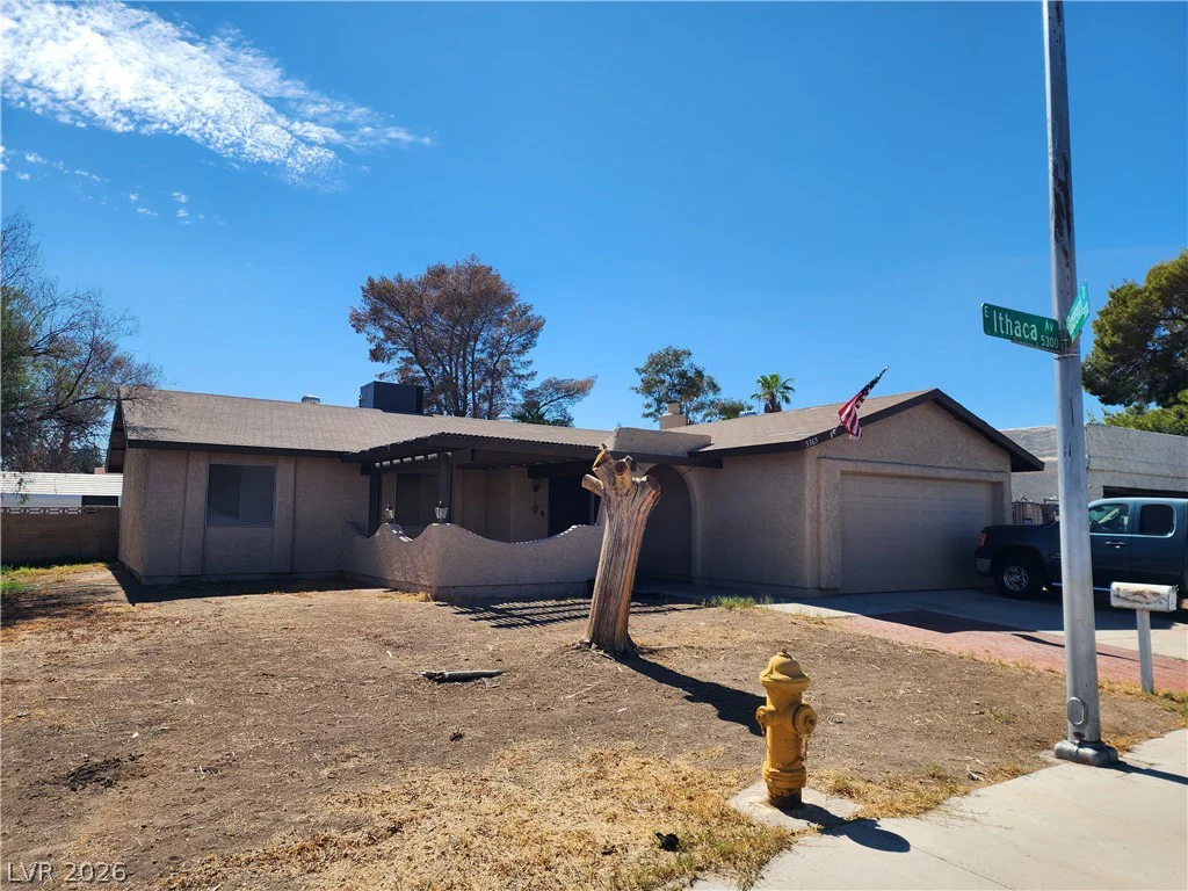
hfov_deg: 73.9
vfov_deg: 58.9
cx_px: 594
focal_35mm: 23
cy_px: 446
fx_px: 789
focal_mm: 6.4
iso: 12
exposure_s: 1/1272
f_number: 1.8
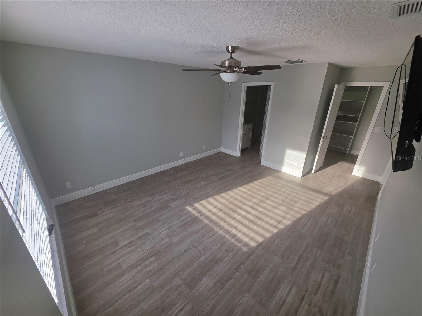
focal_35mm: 13
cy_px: 158
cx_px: 211
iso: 20
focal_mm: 2.2
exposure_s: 1/120
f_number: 1.9
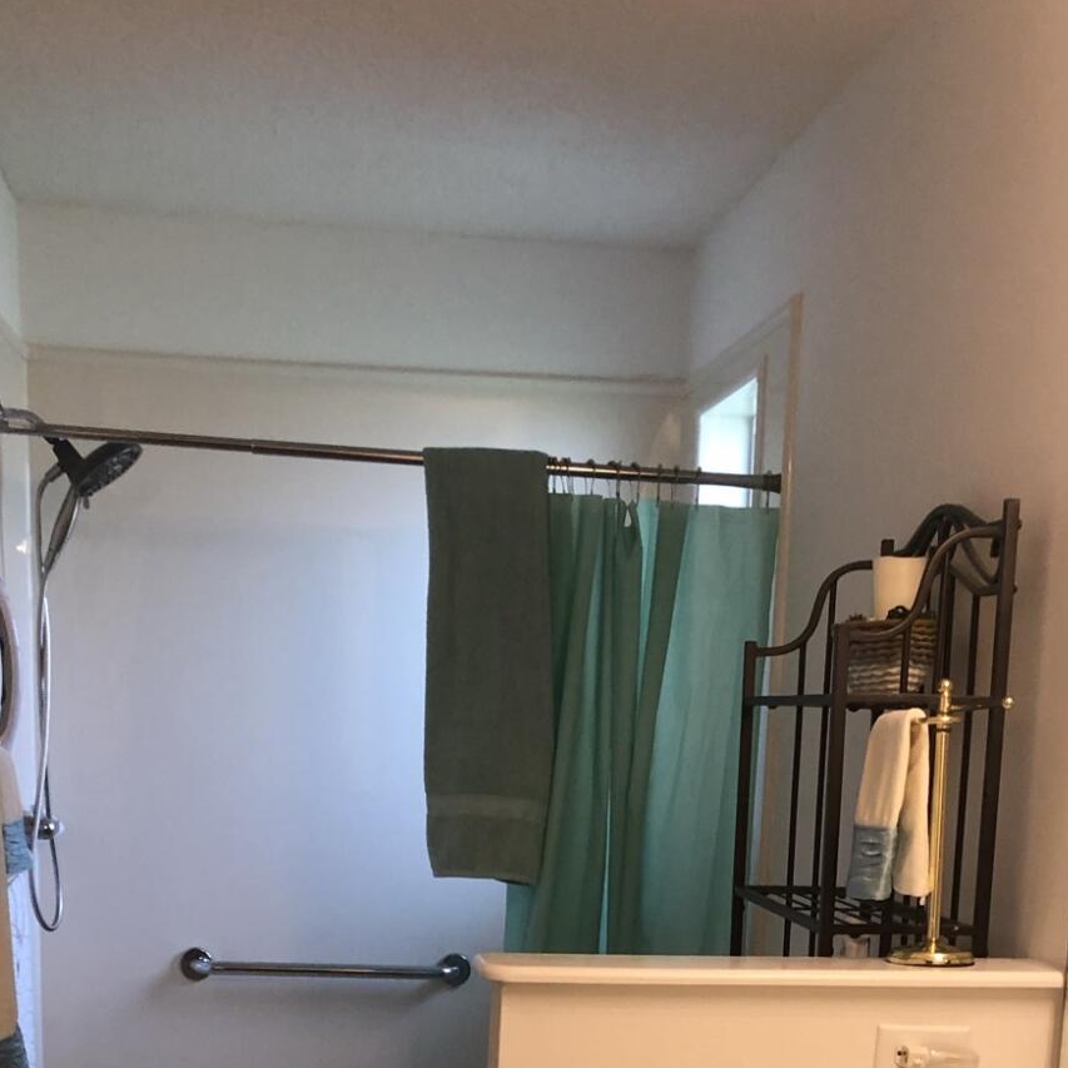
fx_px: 2025
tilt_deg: -11.7
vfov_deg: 26.8
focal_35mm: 58
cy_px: 1216
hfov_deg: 29.5
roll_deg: -1.1
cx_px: 627
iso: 40
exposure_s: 1/30
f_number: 1.8
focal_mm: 3.99
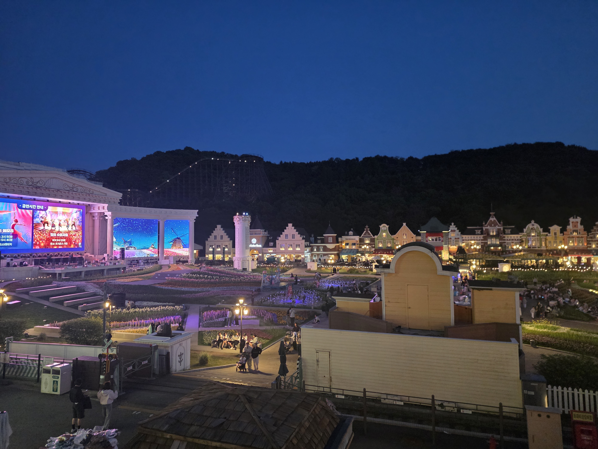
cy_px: 224
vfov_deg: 58.9
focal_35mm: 23
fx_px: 397
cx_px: 299
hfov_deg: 73.9
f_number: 1.7
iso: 1600
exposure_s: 1/120
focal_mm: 6.3
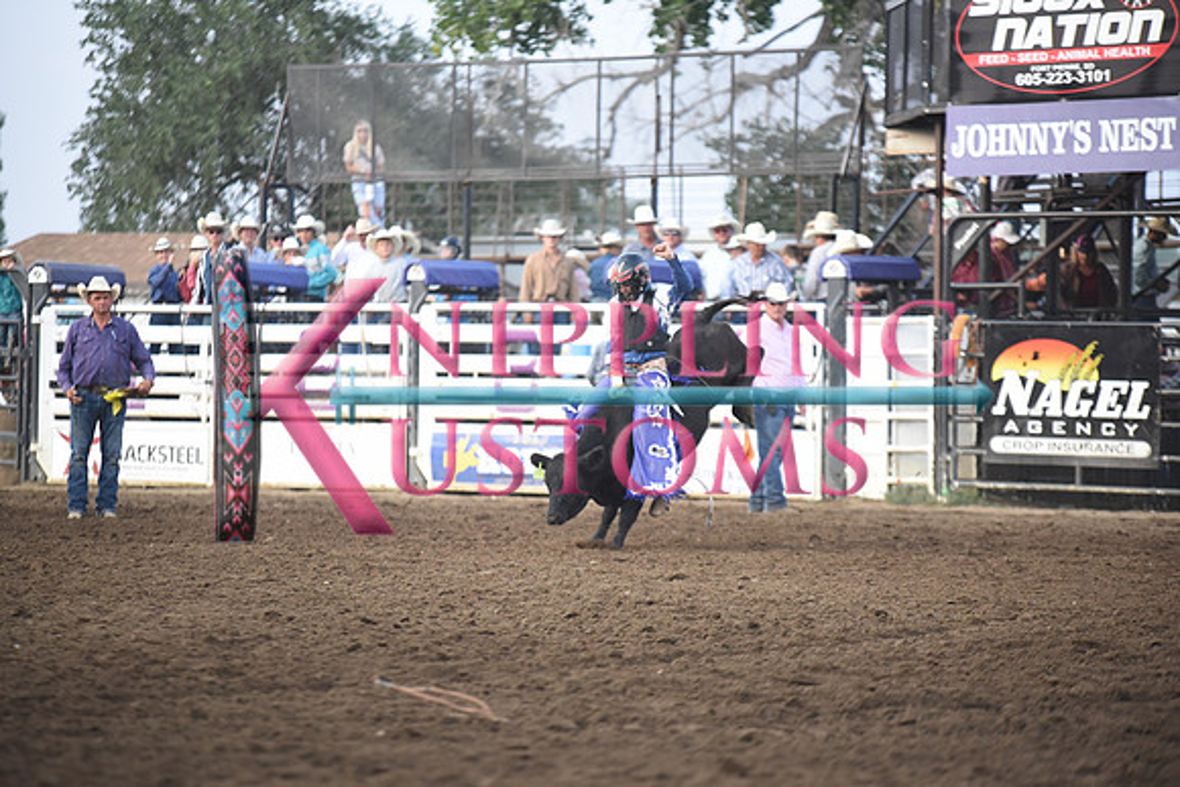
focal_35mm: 200
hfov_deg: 10.3
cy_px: 394
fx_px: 6557
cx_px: 590
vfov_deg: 6.9
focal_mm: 200
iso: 2500
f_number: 2.8
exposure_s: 1/2000
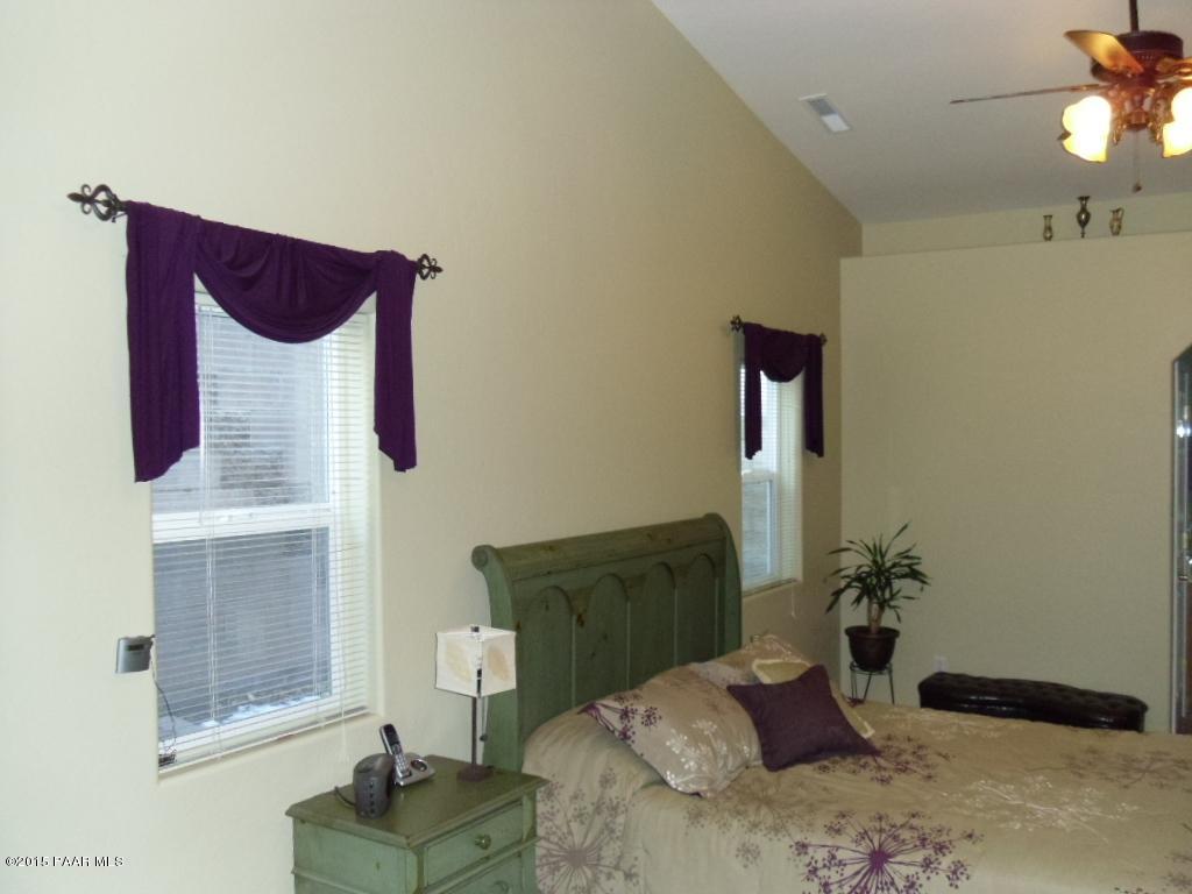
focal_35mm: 31
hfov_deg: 58.4
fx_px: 1067
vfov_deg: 45.4
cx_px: 596
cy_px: 447
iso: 400
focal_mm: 5.6
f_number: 3.3
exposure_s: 1/45
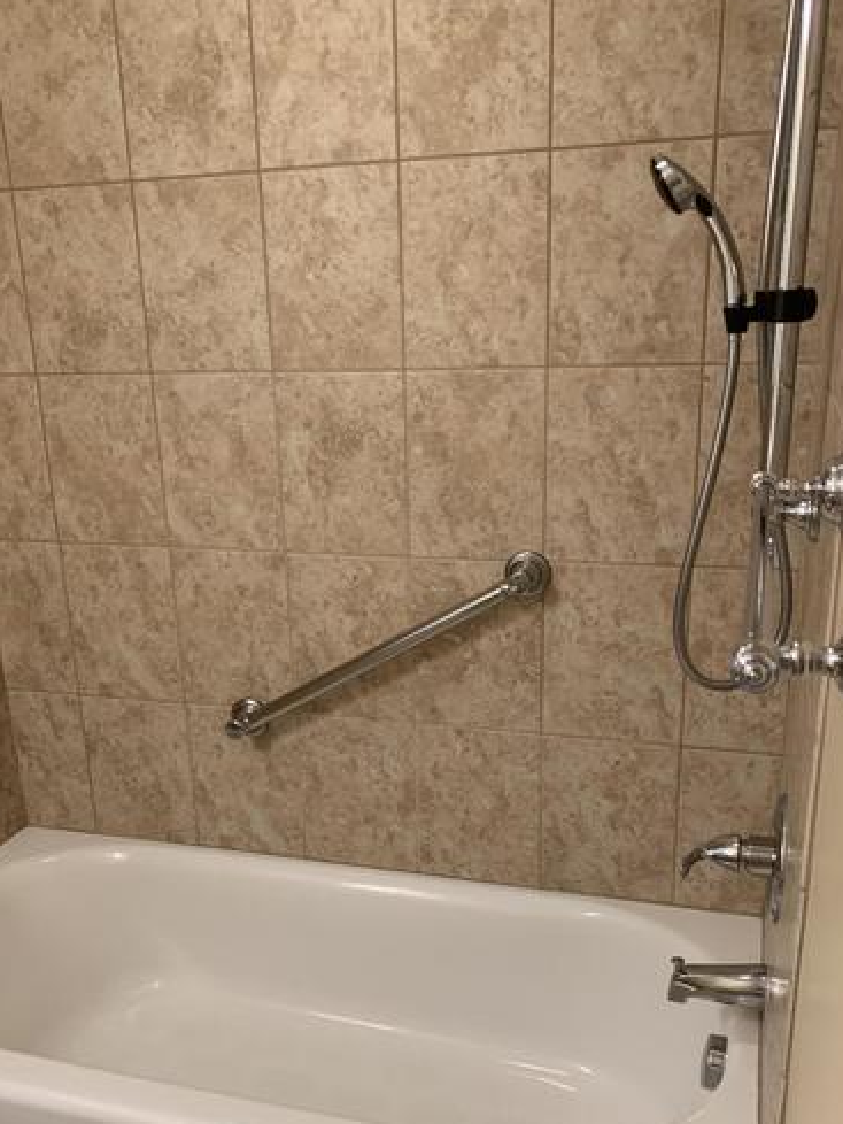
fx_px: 1104
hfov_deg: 41.7
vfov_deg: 53.6
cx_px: 361
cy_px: 662
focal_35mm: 34
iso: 125
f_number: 1.8
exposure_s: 1/60
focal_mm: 4.25
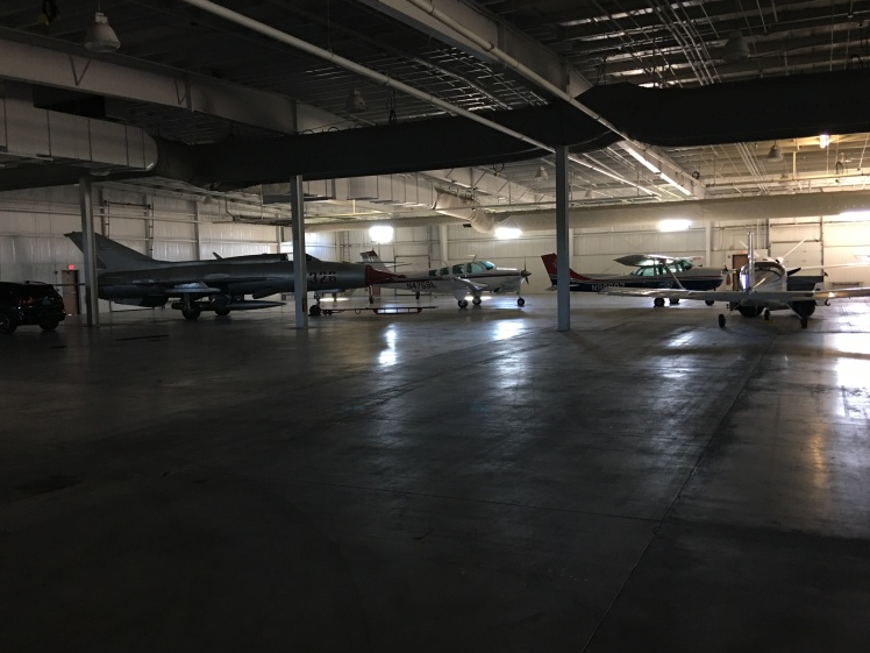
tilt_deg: -2.5
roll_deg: +1.5
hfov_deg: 58.3
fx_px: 779
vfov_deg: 45.4
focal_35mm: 31
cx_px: 441
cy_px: 334
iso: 80
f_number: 2.2
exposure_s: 1/15
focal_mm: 4.15
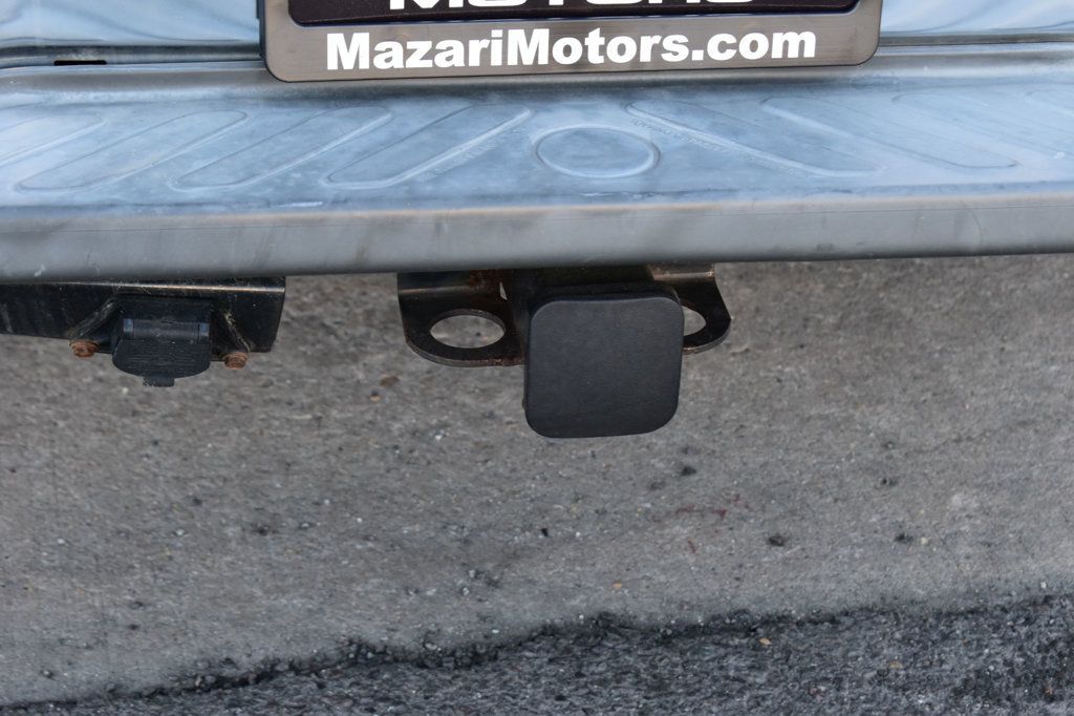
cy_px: 358
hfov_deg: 24.6
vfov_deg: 16.5
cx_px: 537
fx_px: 2460
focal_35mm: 82
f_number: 8
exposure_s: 1/50
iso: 400
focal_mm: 55
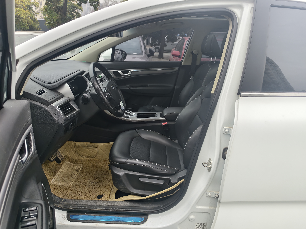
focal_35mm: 23
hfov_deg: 73.9
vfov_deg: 58.9
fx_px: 203
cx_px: 153
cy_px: 114
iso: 72
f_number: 1.57
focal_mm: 5.6
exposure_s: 1/750
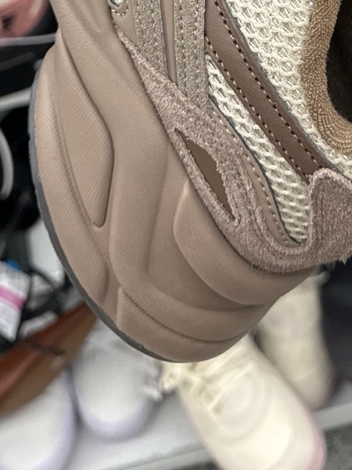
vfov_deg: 24.0
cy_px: -186
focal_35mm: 68
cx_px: 288
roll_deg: +8.6
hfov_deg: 21.3
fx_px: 923
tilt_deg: -22.3
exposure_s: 1/120
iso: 200
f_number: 1.78
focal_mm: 6.76
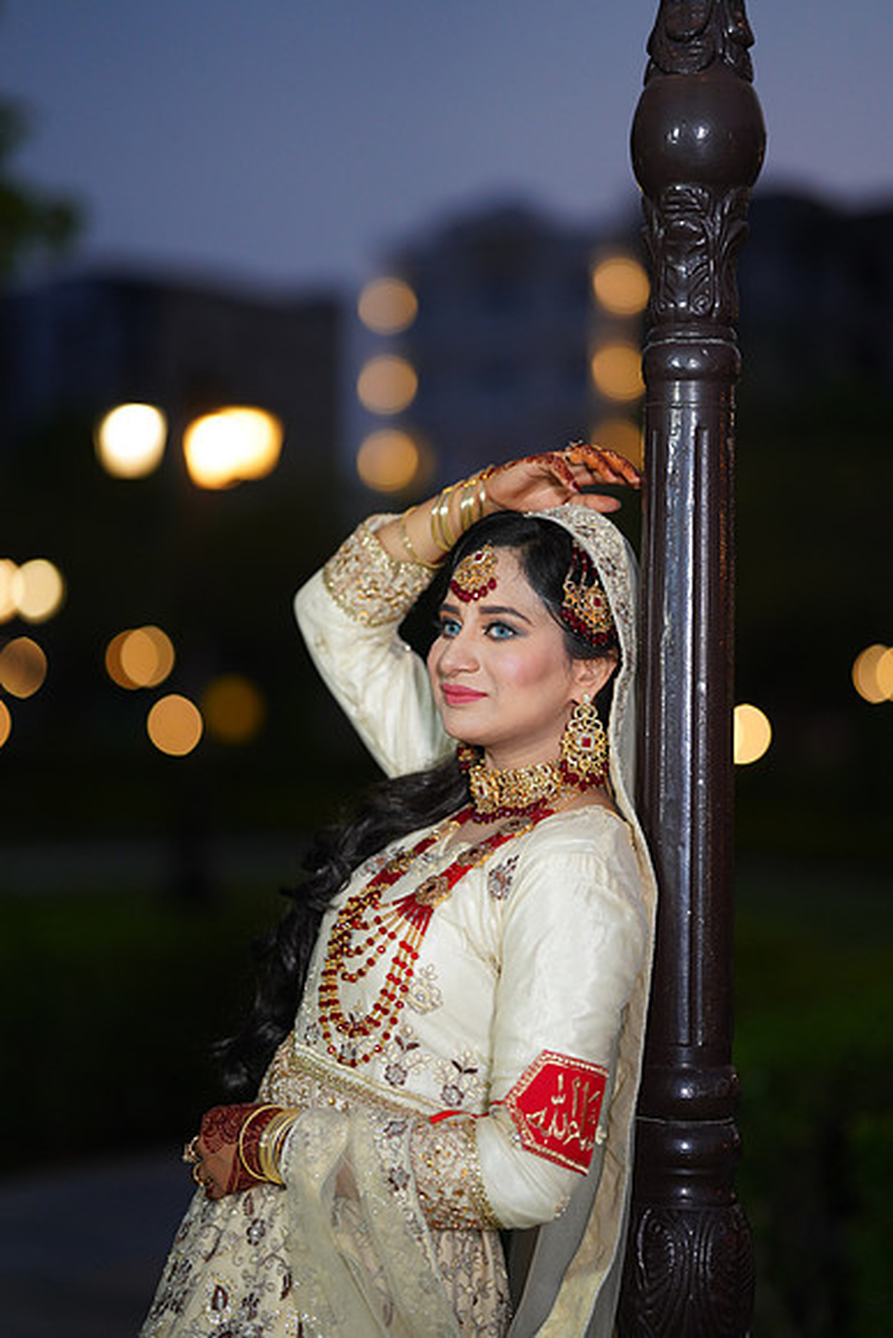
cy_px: 669
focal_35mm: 85
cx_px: 446
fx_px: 3161
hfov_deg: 16.1
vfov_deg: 23.9
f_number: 1.4
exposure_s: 1/200
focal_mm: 85
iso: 800
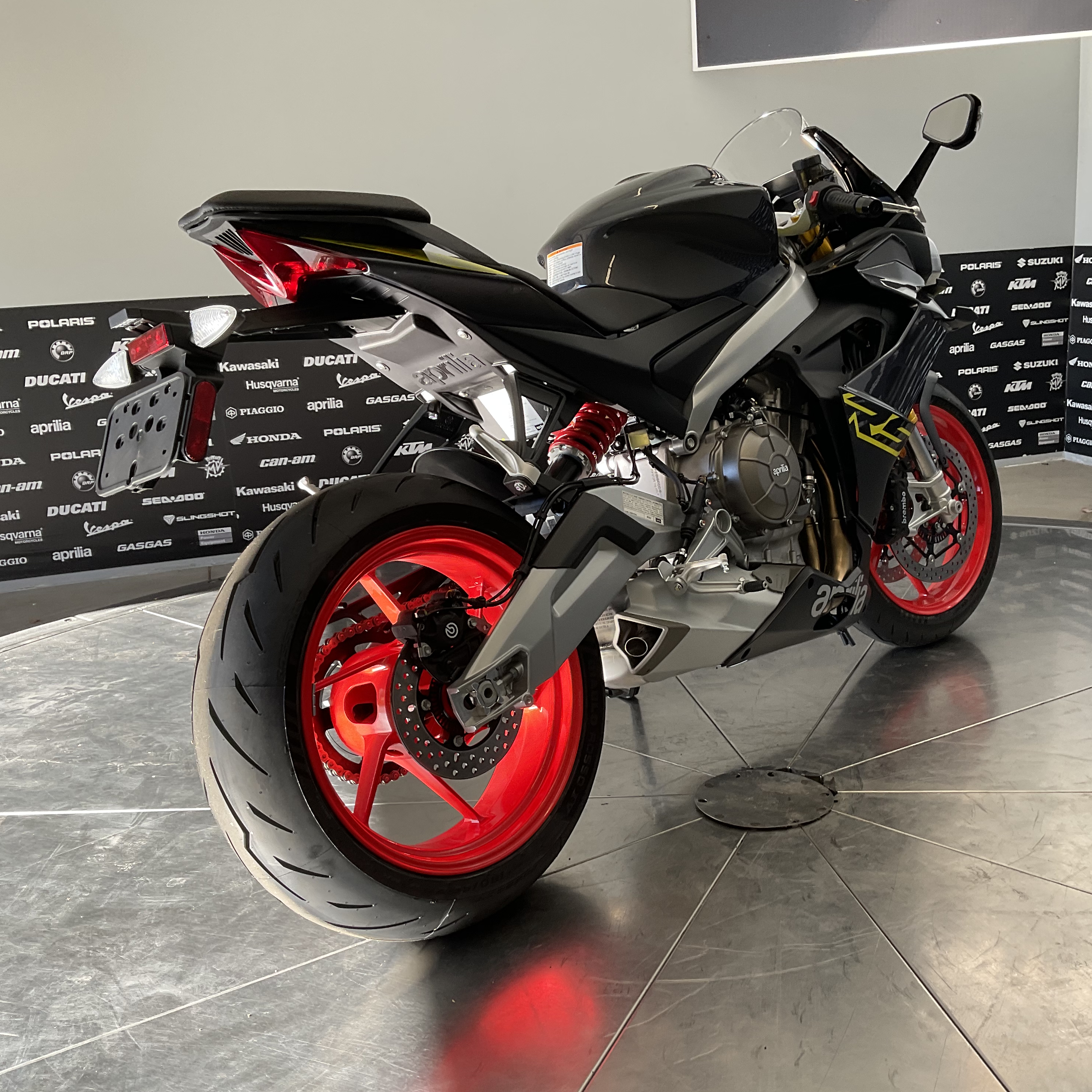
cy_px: 550
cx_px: 679
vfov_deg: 47.2
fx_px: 1249
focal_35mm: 35
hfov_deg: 46.8
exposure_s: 1/122
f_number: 1.8
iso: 32
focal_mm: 3
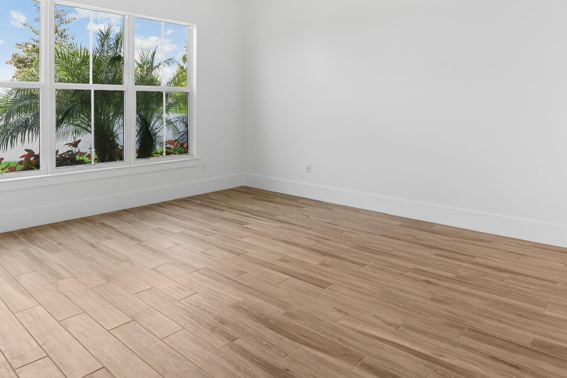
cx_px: 289
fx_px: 394
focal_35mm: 25
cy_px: 106
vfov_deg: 49.7
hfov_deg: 71.4
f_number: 8
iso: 200
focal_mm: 14.6
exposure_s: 1/10
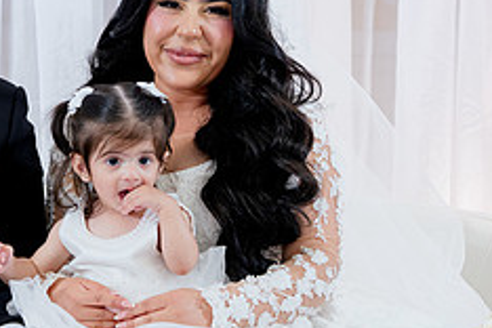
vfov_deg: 12.6
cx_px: 80
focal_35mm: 109
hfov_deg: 18.5
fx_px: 1490
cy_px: 142
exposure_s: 1/160
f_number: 2.8
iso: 800
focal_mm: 44
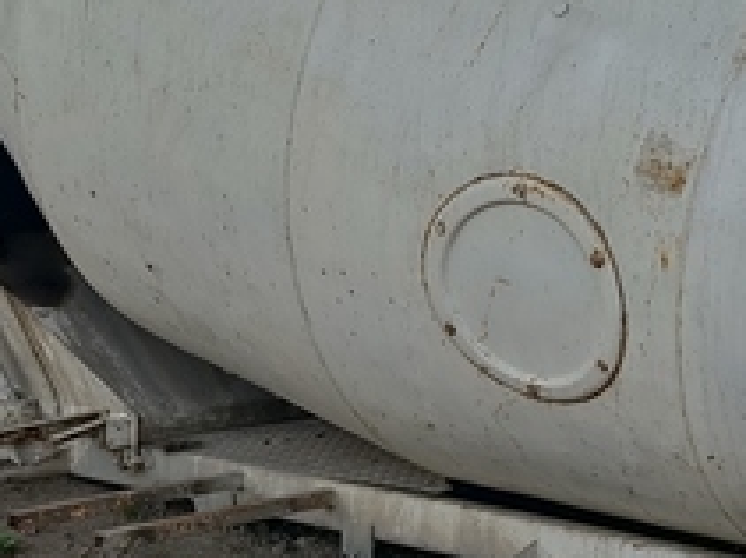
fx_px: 1637
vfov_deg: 19.3
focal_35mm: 76
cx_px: 721
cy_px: 166
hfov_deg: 24.6
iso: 74
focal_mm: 4.71
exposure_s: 1/100
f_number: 1.79
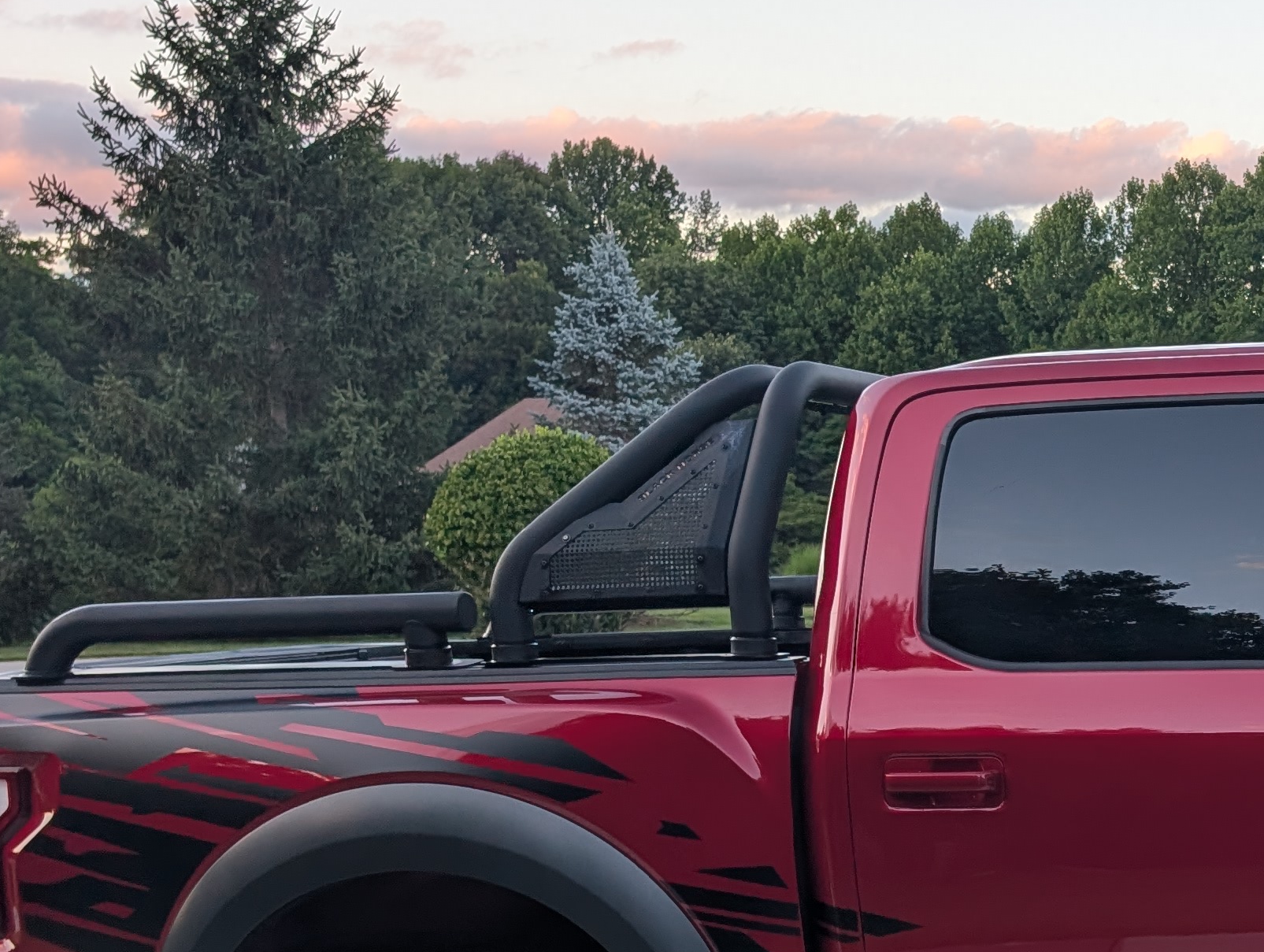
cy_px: 909
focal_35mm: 61
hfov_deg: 28.5
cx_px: 1411
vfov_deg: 23.3
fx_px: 2231
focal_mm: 6.9
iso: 33
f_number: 1.68
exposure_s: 1/88.1
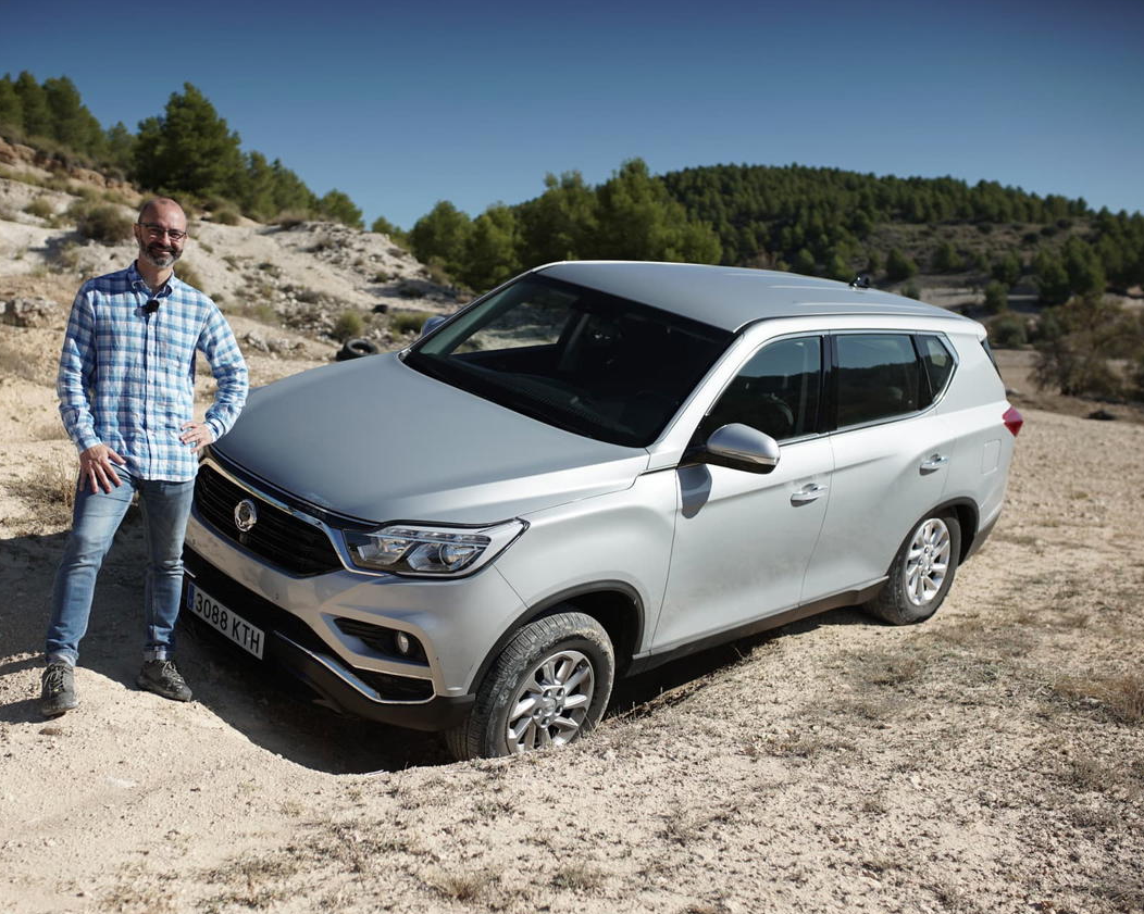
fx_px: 1354
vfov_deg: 37.3
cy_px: 460
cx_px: 497
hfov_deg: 45.7
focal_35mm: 40
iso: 100
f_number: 2.5
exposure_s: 1/2500
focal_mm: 35
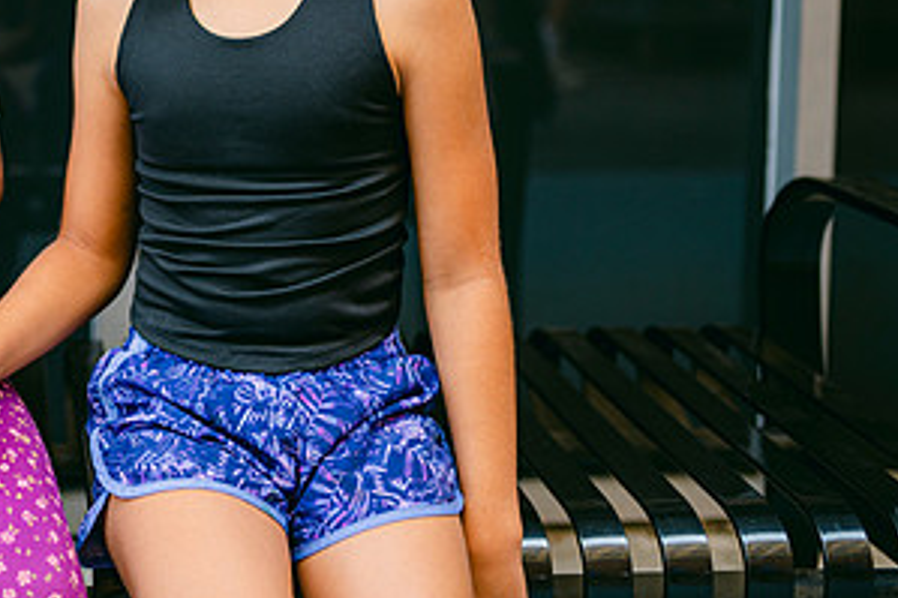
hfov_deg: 28.3
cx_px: 54
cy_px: 36
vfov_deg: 19.5
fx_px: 1695
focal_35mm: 68
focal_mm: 35
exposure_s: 1/200
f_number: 2
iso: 100
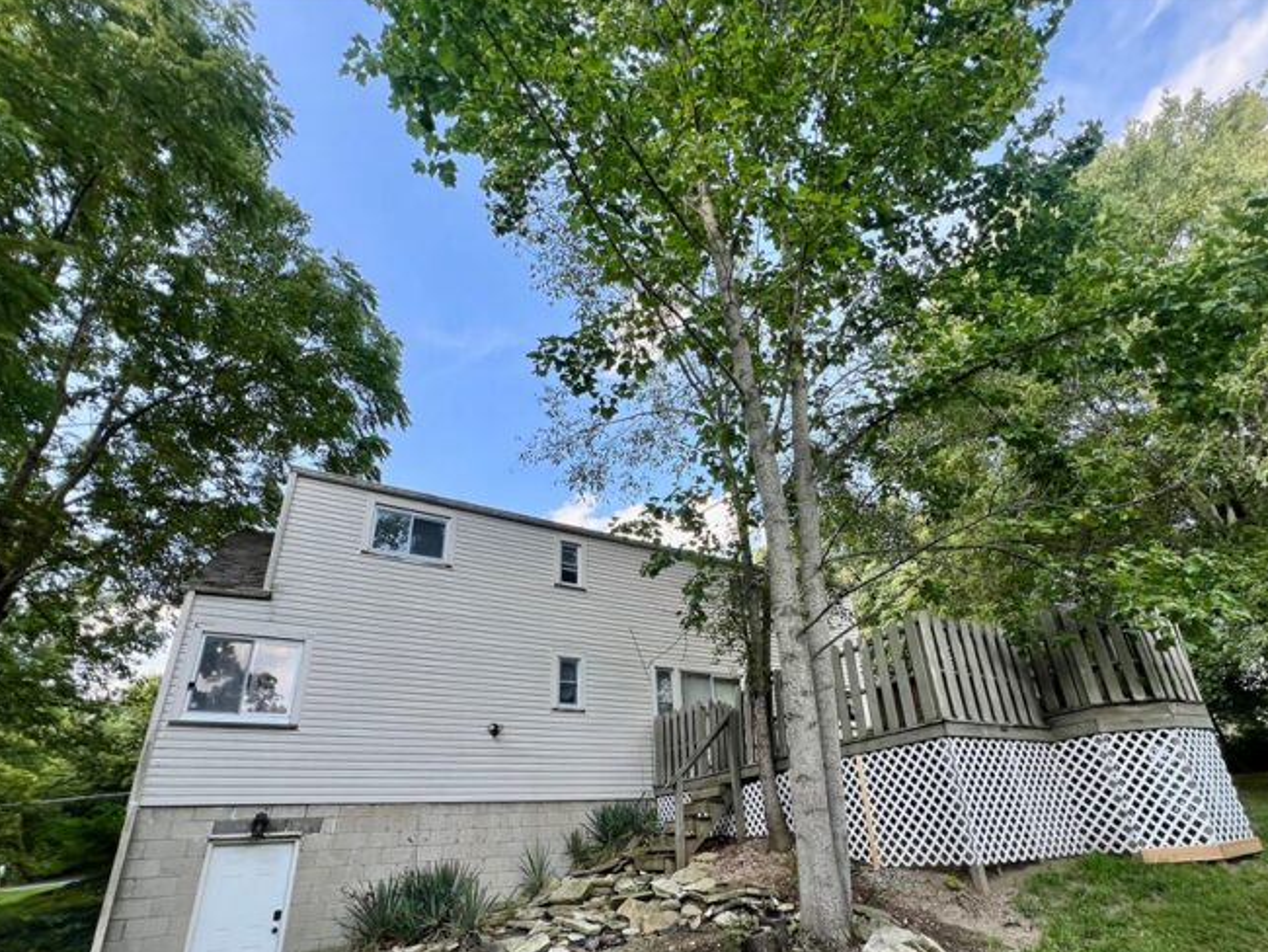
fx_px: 586
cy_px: 575
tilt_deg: +25.0
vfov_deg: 77.2
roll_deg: +3.7
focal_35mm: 16
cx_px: 675
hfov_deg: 94.3
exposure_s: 1/264
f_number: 1.8
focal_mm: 1.57
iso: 32
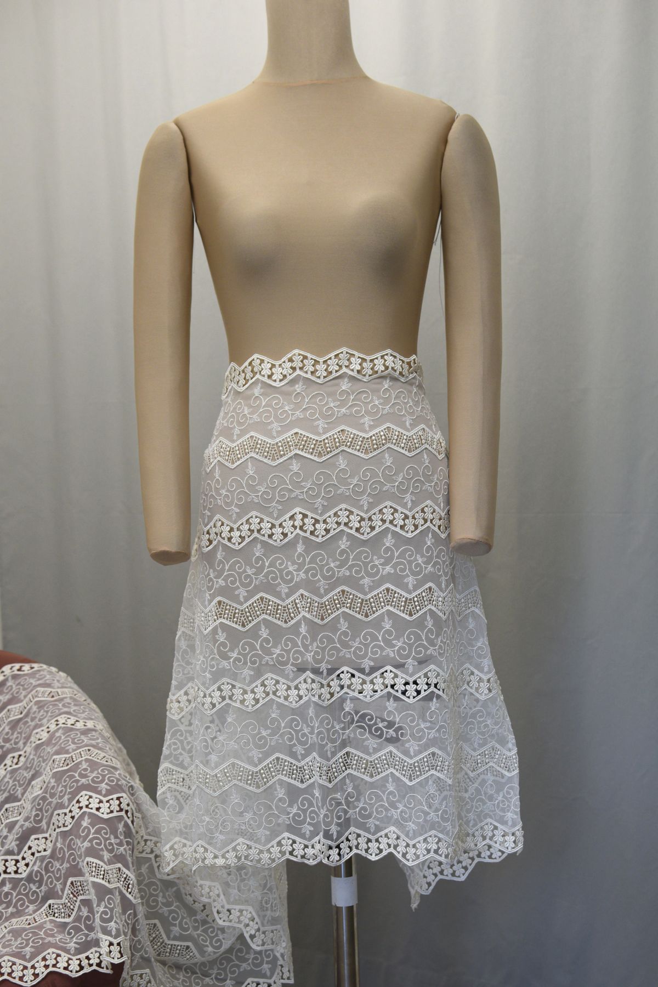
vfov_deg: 37.9
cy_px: 494
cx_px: 329
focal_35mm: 52
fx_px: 1439
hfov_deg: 25.8
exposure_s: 1/80
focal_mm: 35
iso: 400
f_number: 4.5
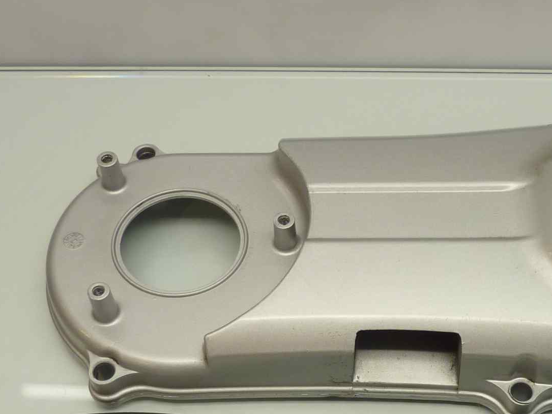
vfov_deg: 23.8
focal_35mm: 59
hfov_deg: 32.5
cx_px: 363
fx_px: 941
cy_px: 406
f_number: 3.3
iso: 80
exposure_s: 1/25
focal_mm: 4.1
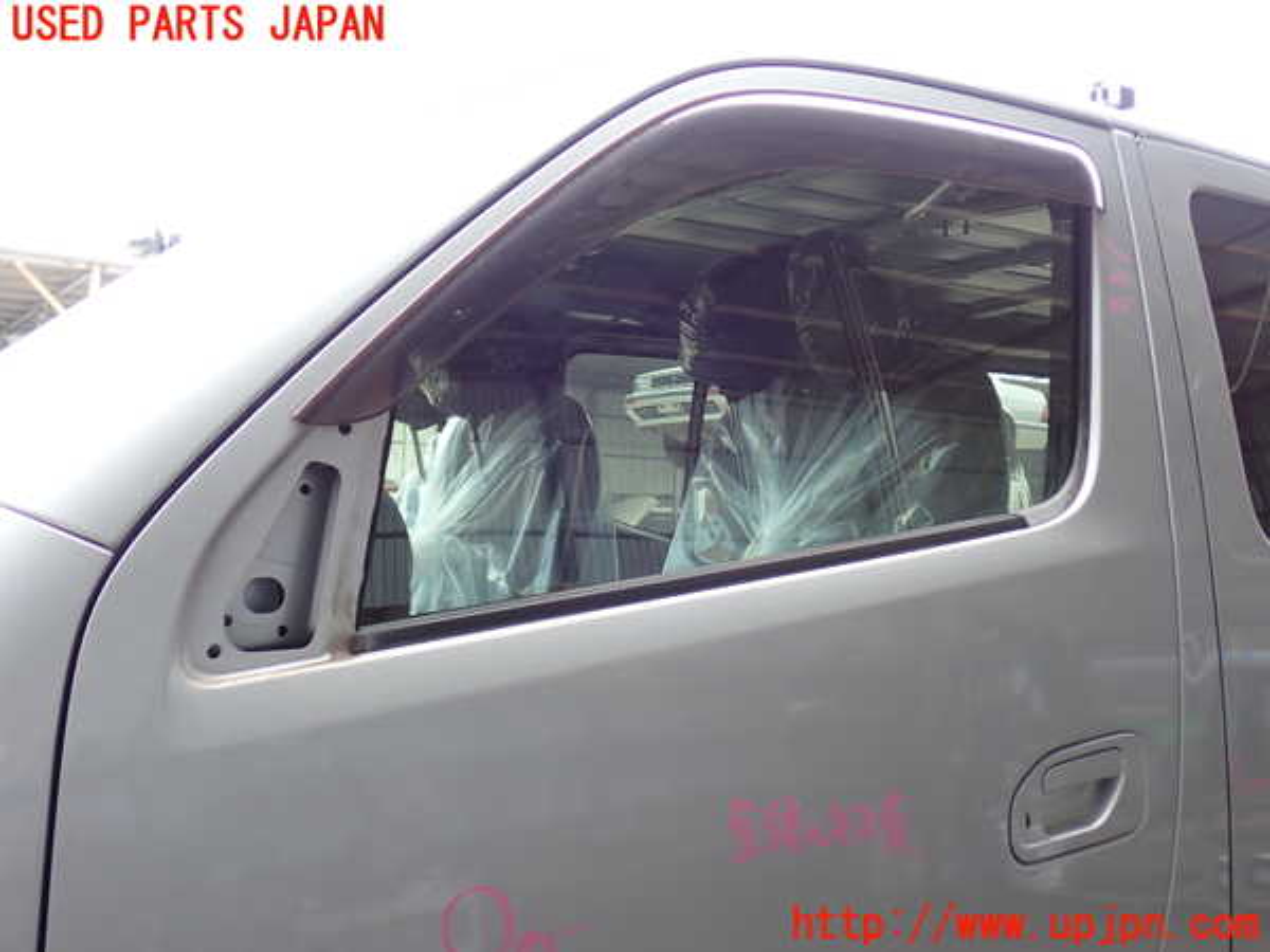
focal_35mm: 36
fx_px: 1321
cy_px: 476
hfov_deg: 51.4
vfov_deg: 39.7
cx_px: 635
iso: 100
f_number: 2.5
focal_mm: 6.37
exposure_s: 1/125
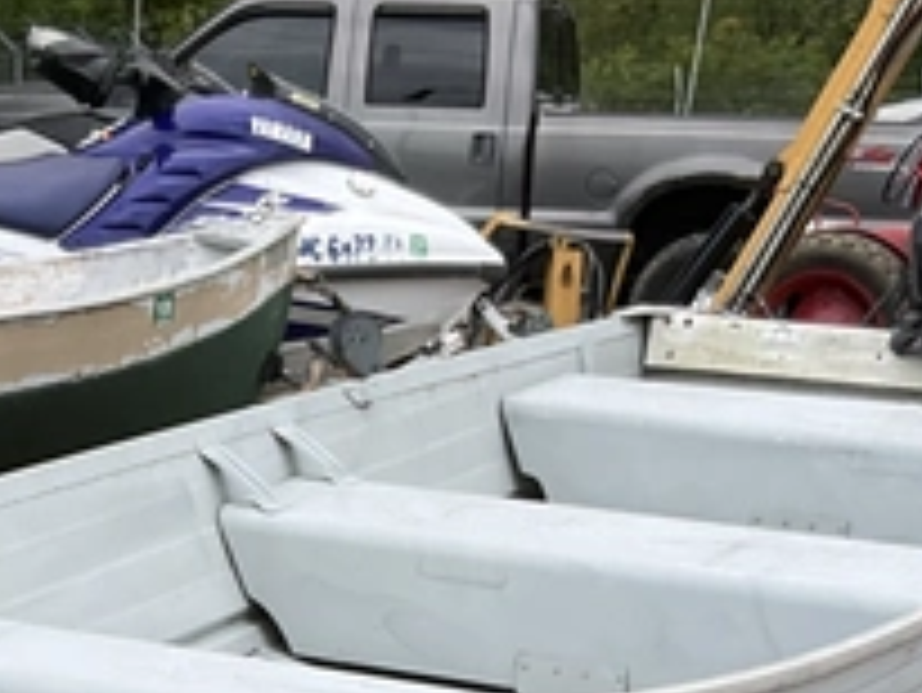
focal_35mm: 106
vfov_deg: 12.9
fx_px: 2825
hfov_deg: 18.4
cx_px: 189
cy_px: 1190
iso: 20
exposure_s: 1/122
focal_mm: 3
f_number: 1.8
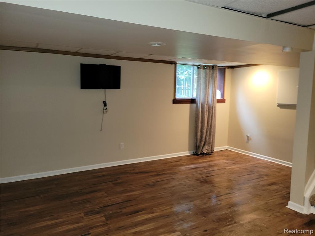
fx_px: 237
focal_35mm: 26
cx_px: 158
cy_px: 118
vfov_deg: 53.1
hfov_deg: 67.3
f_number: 1.8
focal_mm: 5.4
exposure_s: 1/12
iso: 125
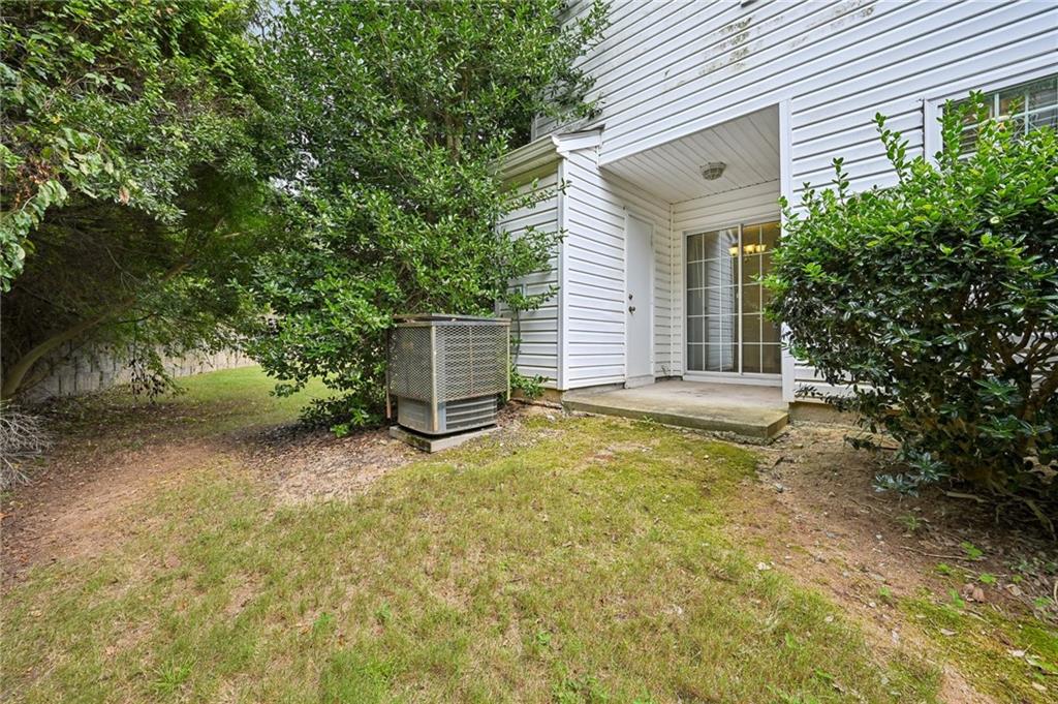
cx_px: 529
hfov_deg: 104.3
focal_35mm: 14
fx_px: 411
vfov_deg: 81.1
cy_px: 352
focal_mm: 14
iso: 100
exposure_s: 1/80
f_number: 8
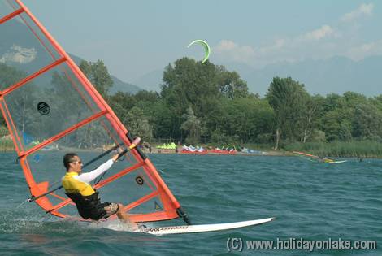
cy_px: 128
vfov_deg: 13.1
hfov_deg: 19.4
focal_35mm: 105
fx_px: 1116
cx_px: 191
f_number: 9.5
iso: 160
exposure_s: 1/350
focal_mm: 70
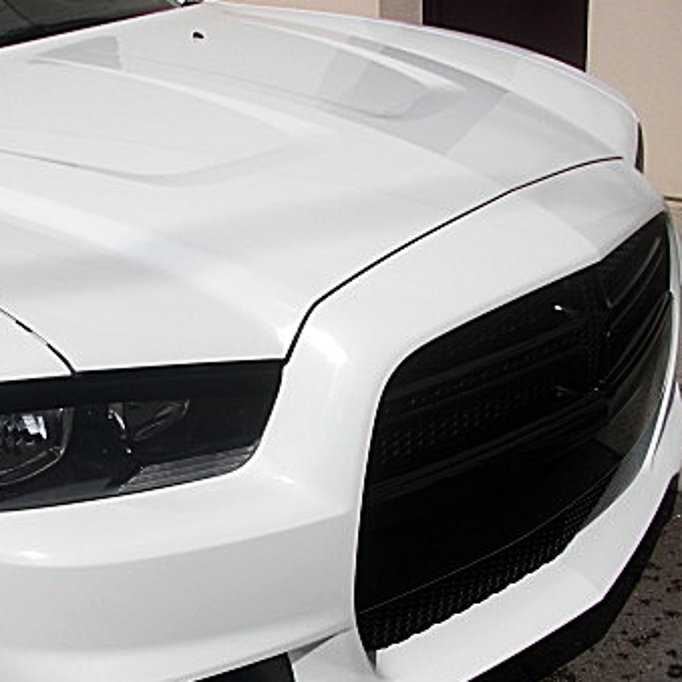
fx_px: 1337
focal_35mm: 60
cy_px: 431
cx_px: 133
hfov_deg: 28.0
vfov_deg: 28.5
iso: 50
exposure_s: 1/400
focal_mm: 6.3
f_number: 7.9
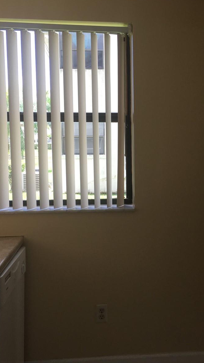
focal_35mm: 43
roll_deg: +0.9
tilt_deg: -4.4
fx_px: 414
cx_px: 142
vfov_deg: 47.4
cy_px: 181
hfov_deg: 27.5
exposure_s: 1/120
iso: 32
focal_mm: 4.15
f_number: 2.2
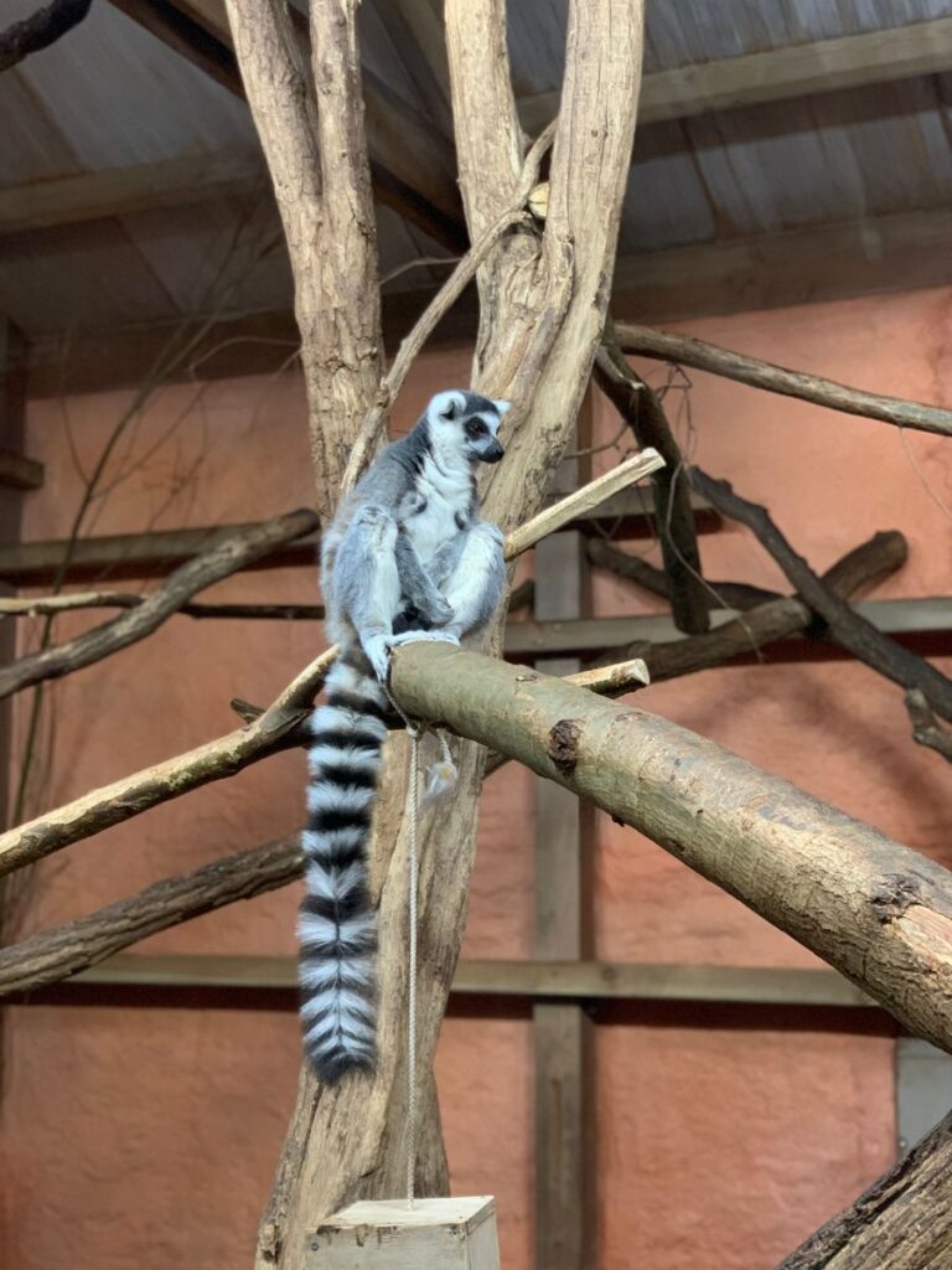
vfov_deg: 36.8
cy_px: 635
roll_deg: -0.5
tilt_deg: +8.8
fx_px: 1907
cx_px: 476
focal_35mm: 52
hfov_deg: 28.0
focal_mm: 6
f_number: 2.4
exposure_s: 1/25
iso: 400
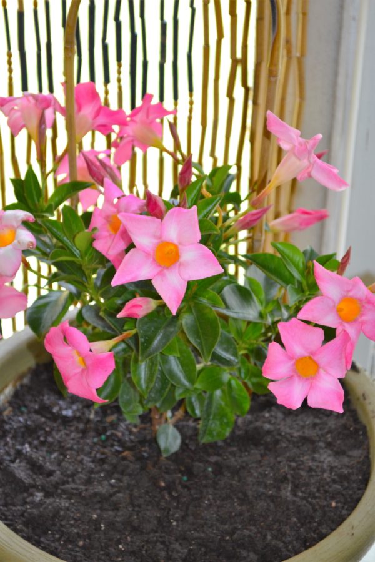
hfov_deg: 18.9
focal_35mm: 72
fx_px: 1125
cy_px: 281
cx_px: 188
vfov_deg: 28.1
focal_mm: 48
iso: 500
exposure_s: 1/60
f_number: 5.6
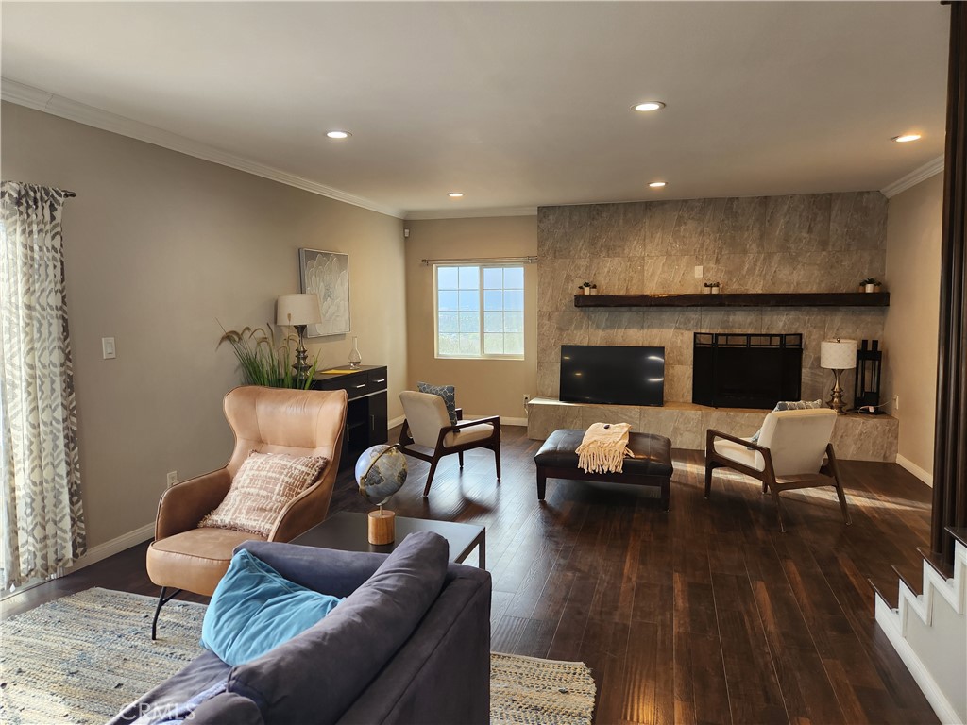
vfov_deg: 58.9
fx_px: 643
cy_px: 362
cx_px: 484
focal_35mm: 23
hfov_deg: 73.9
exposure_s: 1/120
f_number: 1.8
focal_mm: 5.4
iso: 100
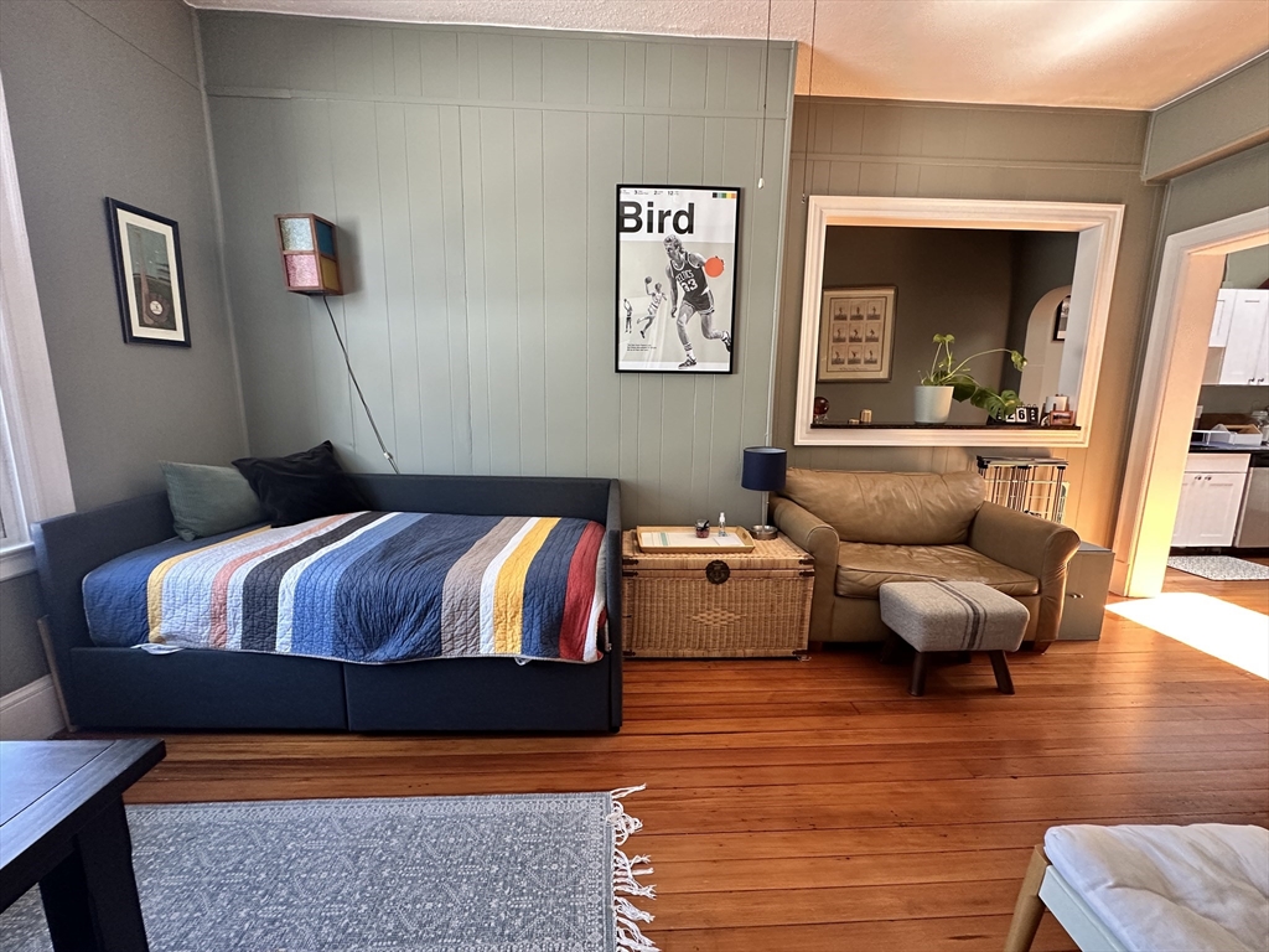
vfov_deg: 85.7
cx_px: 634
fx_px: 513
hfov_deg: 102.1
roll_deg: -1.2
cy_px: 476
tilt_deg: -9.4
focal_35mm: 14
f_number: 2.2
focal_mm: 2.22
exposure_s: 1/99
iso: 320
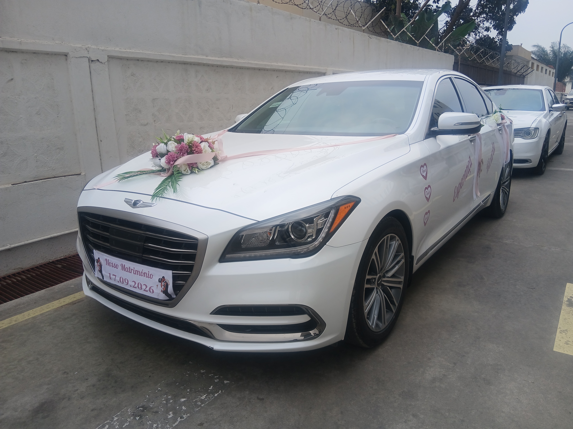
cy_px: 214
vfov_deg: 53.1
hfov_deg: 67.3
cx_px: 286
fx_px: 430
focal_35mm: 26
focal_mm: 3.98
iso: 20
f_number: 1.8
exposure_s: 1/142
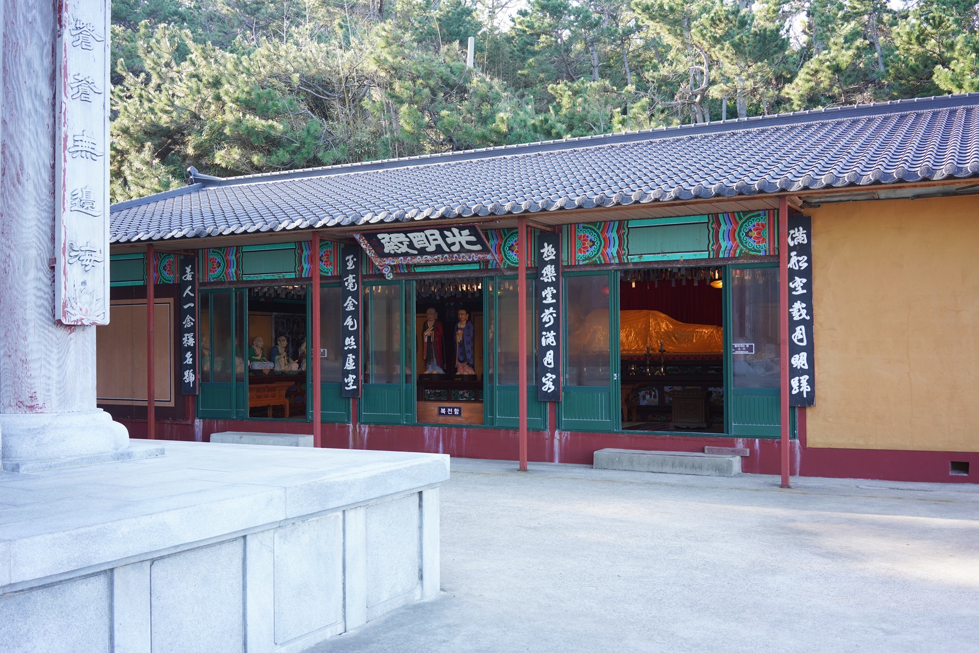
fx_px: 952
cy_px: 326
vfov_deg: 37.9
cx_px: 490
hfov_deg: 54.4
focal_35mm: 35
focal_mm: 35
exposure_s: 1/100
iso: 400
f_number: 6.3
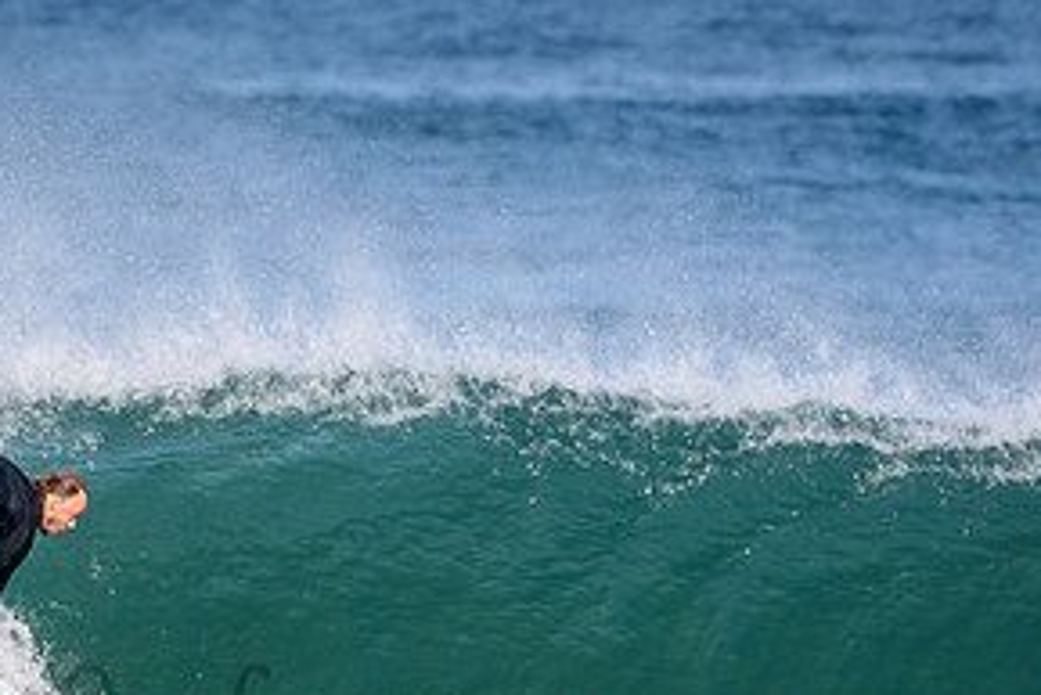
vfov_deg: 1.0
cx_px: 216
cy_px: 690
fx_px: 39229
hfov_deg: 1.5
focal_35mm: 1356
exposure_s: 1/2000
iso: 400
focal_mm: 450
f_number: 5.6
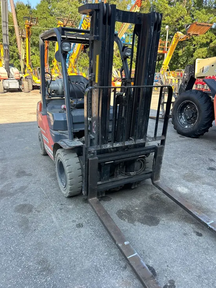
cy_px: 144
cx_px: 108
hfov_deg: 53.1
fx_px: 216
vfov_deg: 67.3
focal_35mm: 26
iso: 50
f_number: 1.5
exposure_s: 1/427
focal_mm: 5.7
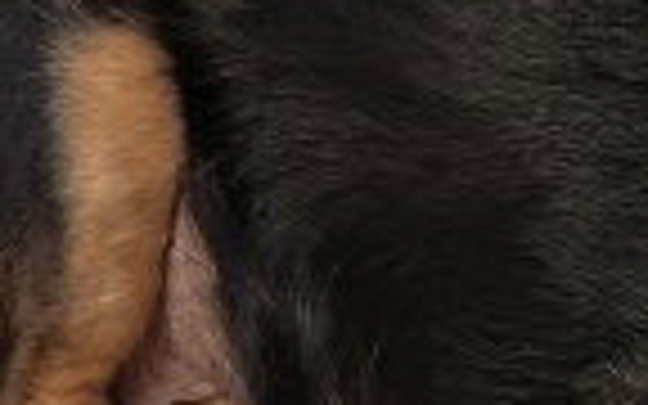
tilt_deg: -37.5
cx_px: 900
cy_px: 281
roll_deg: +7.6
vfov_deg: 13.6
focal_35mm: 96
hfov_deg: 19.5
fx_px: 1695
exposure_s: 1/60
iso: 250
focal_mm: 4.2
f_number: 1.6
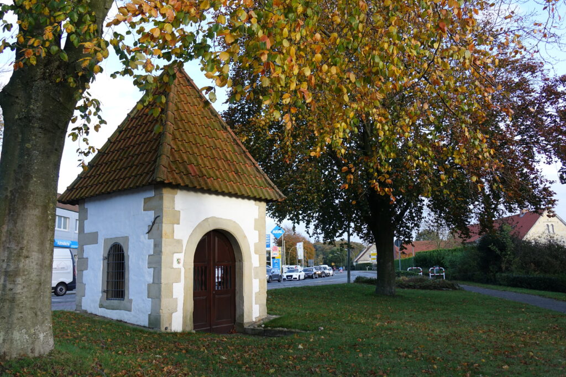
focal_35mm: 30
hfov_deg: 61.9
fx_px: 472
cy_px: 188
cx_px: 283
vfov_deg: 43.6
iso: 100
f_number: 2.8
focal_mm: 11.13
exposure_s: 1/200
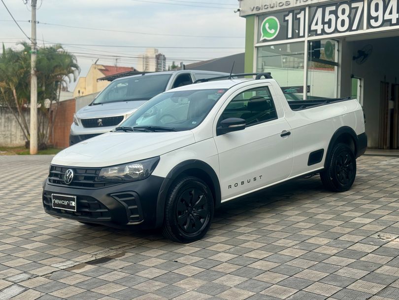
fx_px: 553
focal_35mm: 48
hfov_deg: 39.6
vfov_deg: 30.3
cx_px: 200
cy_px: 150
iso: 64
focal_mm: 6.76
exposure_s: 1/1724
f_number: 1.78
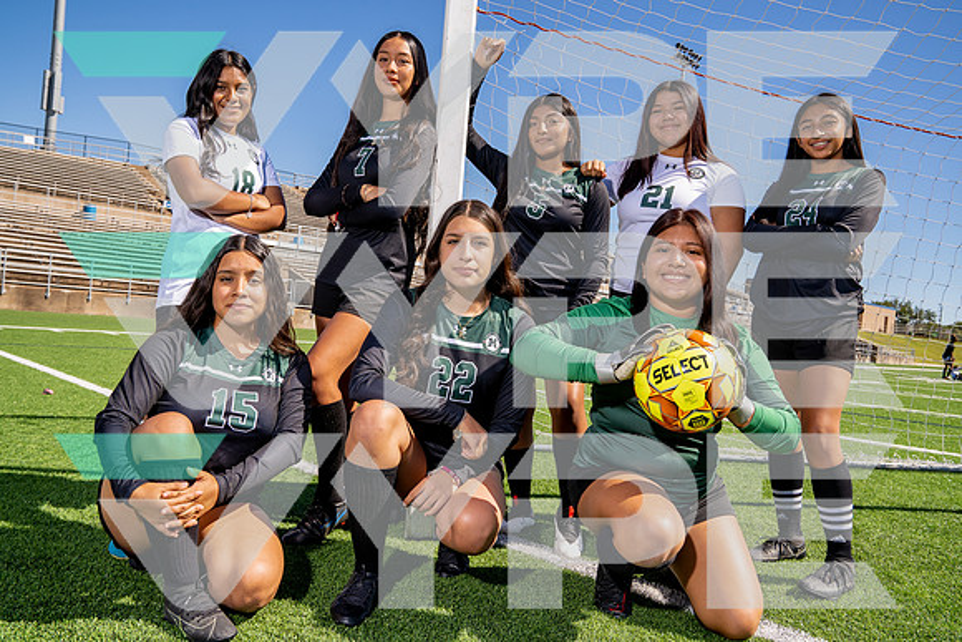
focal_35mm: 28
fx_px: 748
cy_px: 321
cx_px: 481
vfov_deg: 46.4
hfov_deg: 65.5
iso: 100
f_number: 8
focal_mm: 28
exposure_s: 1/250
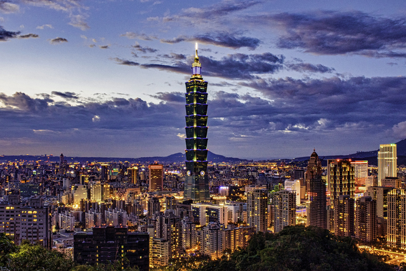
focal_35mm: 27
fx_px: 304
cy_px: 136
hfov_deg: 67.4
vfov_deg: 47.9
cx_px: 203
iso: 200
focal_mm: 10
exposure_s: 1/2.5
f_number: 4.5
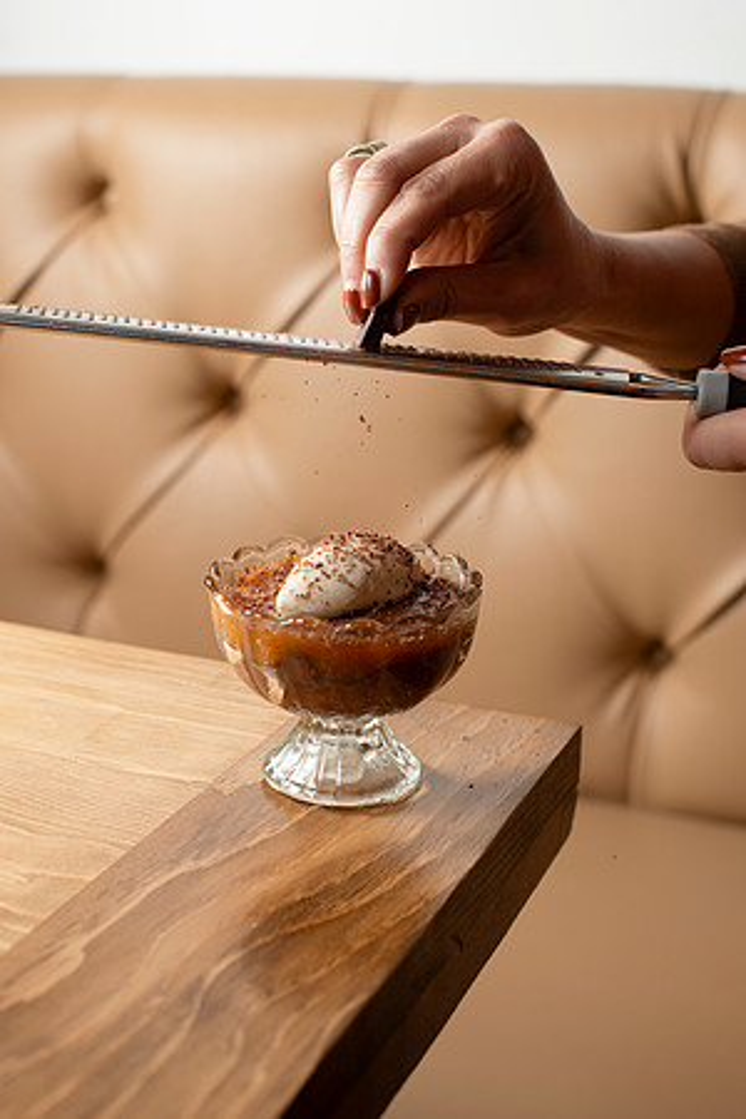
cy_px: 560
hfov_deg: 27.0
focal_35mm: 50
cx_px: 373
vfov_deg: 39.6
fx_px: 1554
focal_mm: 50
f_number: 5
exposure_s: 1/100
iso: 200
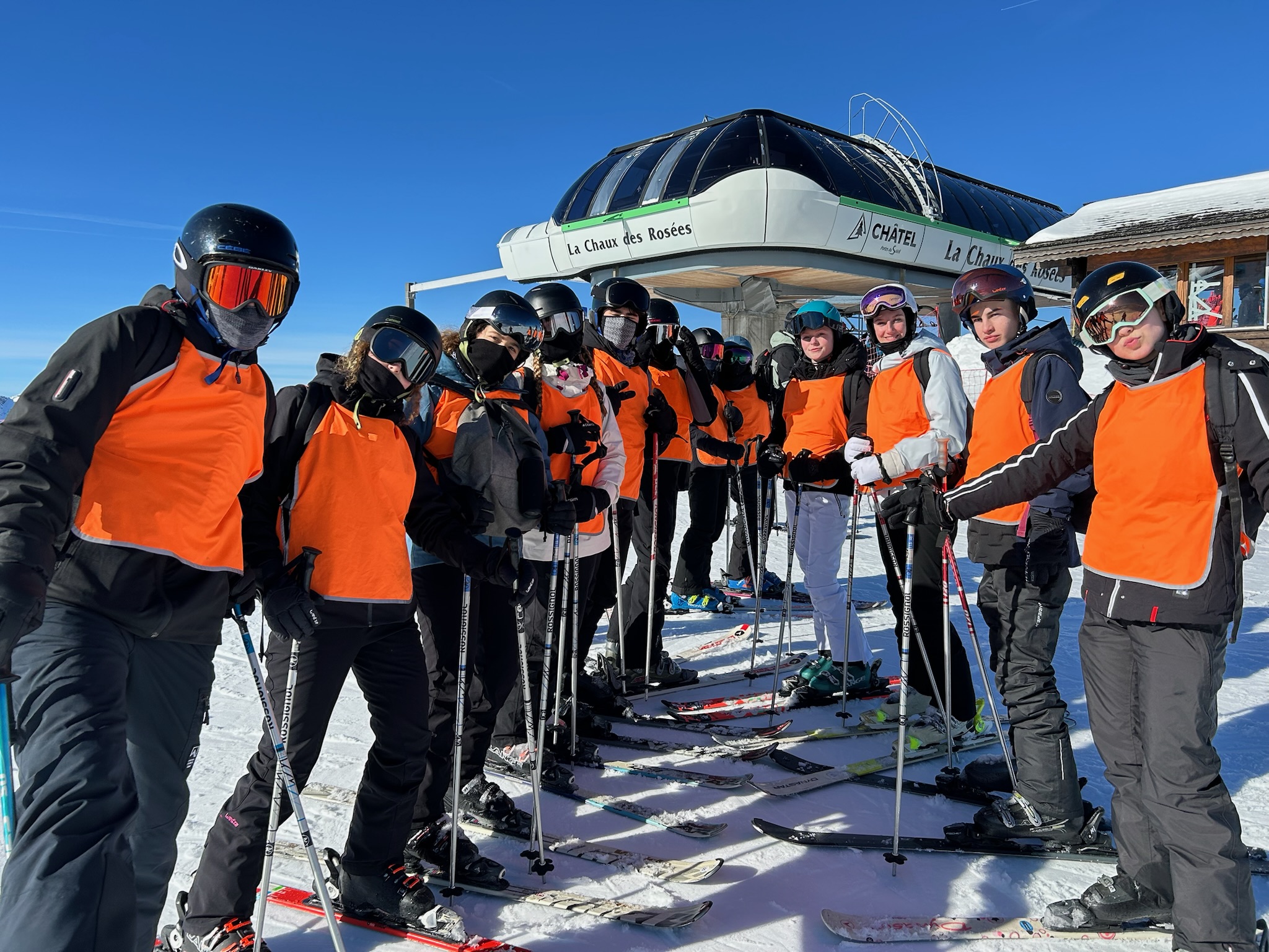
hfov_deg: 67.3
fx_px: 953
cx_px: 634
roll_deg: +0.5
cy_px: 476
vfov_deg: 53.1
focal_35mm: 26
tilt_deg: -4.3
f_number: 1.5
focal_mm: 5.7
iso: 50
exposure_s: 1/3968
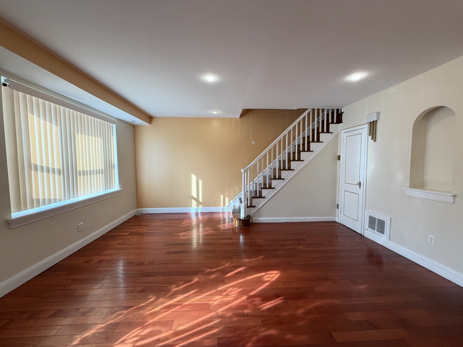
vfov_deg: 85.7
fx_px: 187
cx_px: 232
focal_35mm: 14
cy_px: 174
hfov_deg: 102.1
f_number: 2.2
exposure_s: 1/120
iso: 80
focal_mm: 2.22
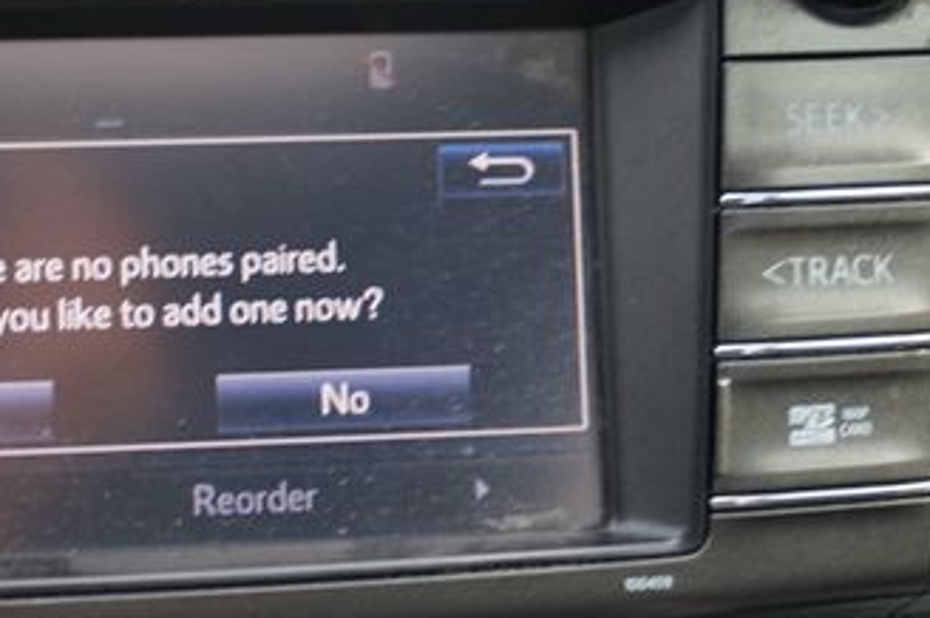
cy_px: 204
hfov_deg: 23.4
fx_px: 2193
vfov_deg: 16.0
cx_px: 128
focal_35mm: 85
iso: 400
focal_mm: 29
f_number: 4.5
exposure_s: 1/60
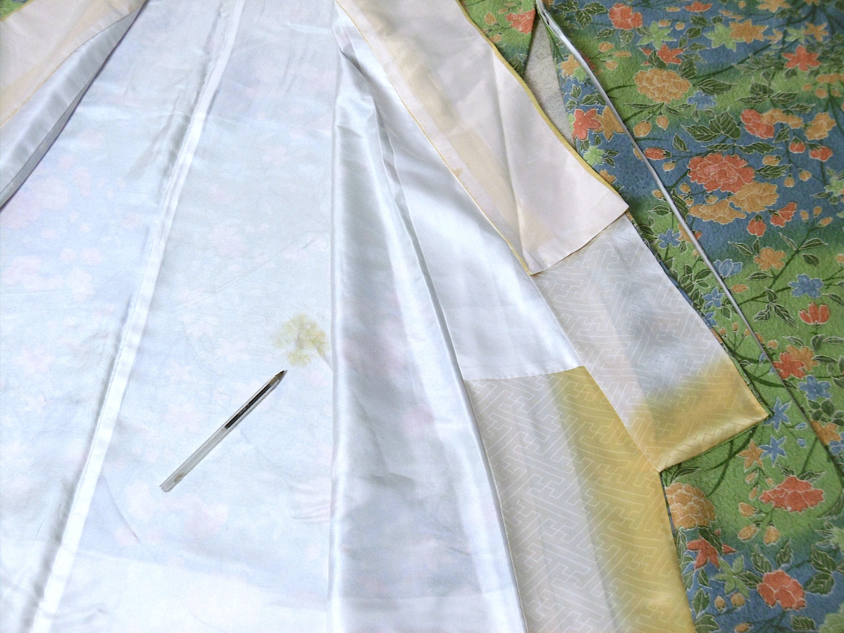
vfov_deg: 24.8
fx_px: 1439
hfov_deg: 32.7
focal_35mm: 59
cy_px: 316
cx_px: 422
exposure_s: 1/30
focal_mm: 10.5
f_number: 4.2
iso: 200
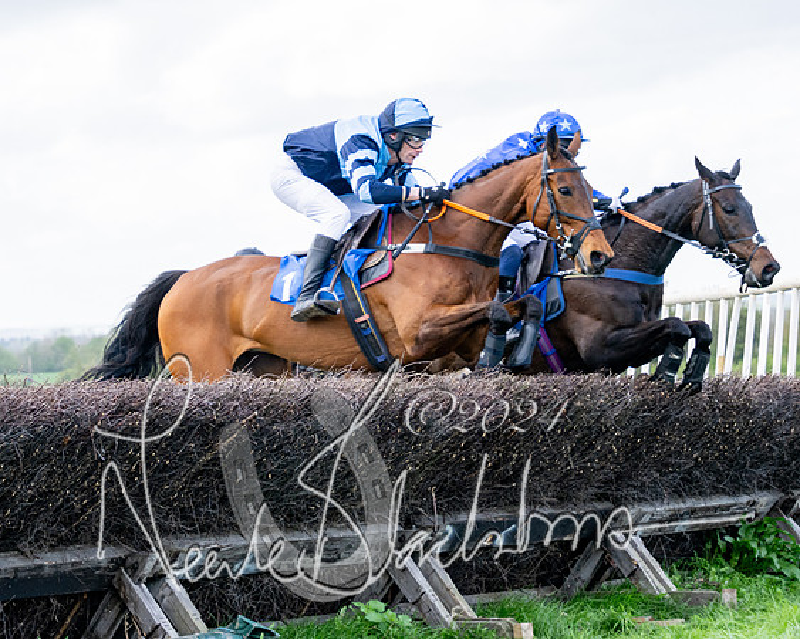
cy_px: 296
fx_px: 2857
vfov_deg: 12.8
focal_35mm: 121
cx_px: 187
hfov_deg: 15.9
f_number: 4
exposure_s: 1/1250
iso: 400
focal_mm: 70
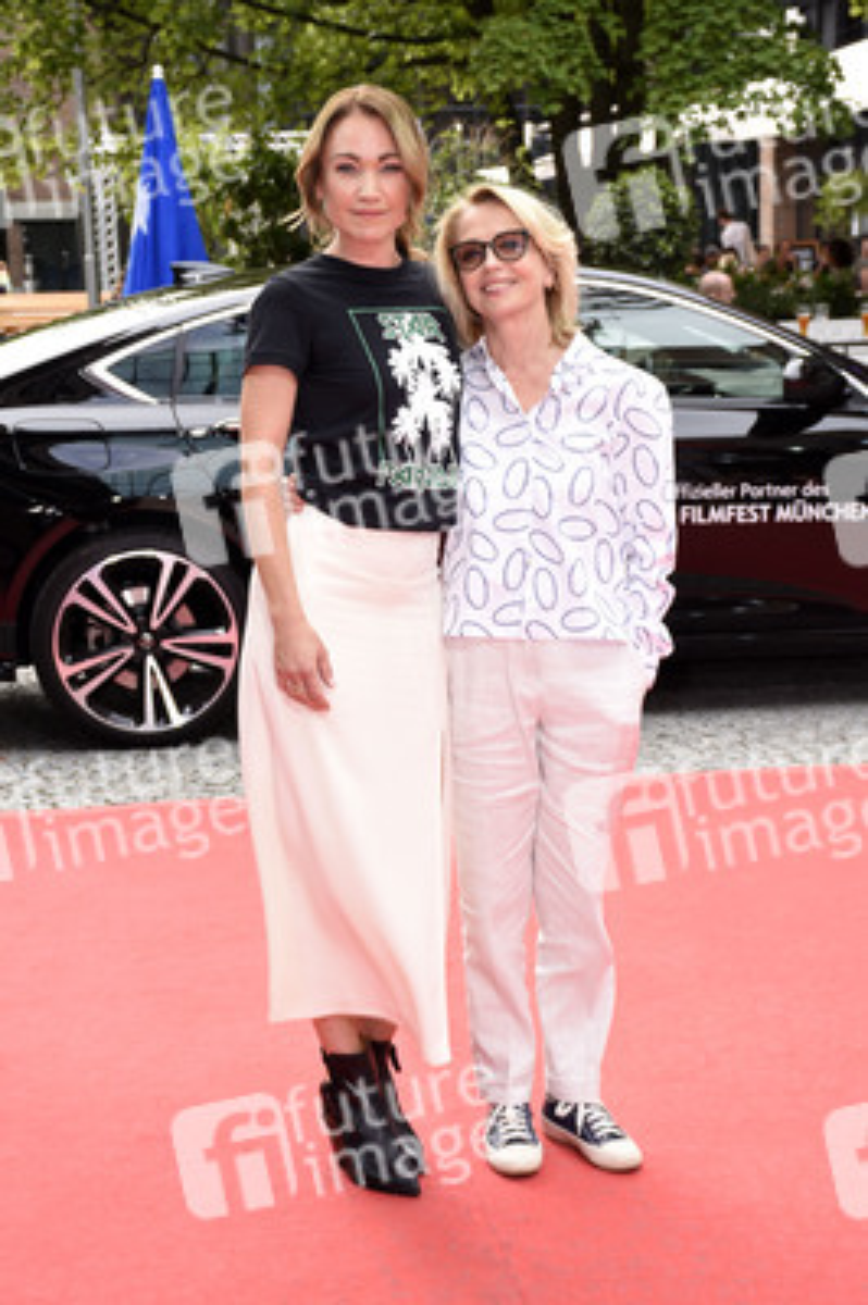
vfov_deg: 28.1
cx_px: 434
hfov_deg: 18.9
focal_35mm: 72
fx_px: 2608
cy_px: 652
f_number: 6.3
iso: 160
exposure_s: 1/60
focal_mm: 48
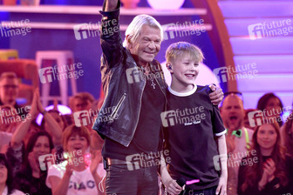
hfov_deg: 4.8
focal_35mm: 429
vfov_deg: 3.2
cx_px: 160
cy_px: 95
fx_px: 3491
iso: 3200
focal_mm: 320
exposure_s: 1/100
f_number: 6.3
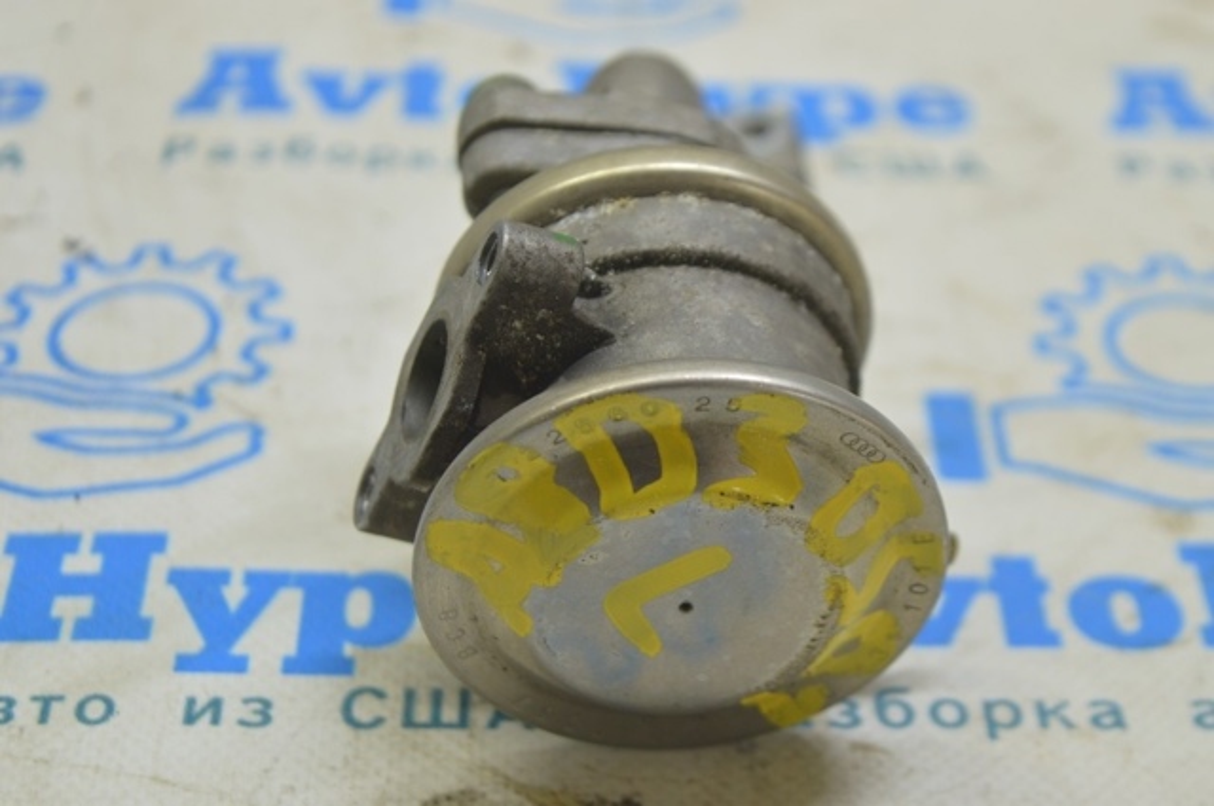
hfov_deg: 24.6
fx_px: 2779
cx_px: 607
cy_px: 403
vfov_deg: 16.5
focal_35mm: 82
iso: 400
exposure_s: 1/20
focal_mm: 55
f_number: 5.6
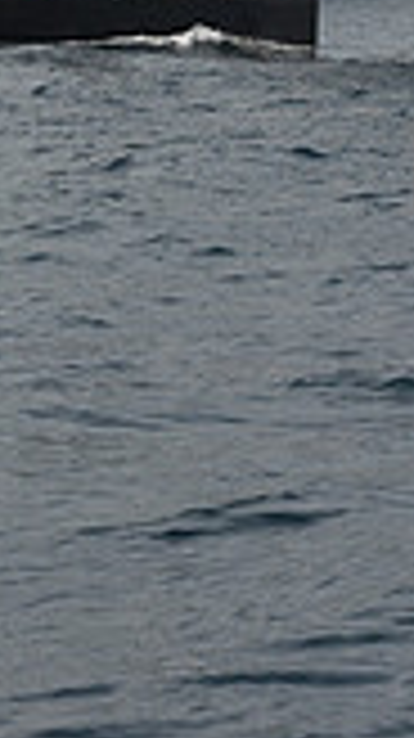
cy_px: -531
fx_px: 5065
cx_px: 169
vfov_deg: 8.1
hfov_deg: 4.7
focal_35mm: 259
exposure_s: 1/1250
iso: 250
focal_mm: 70
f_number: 8
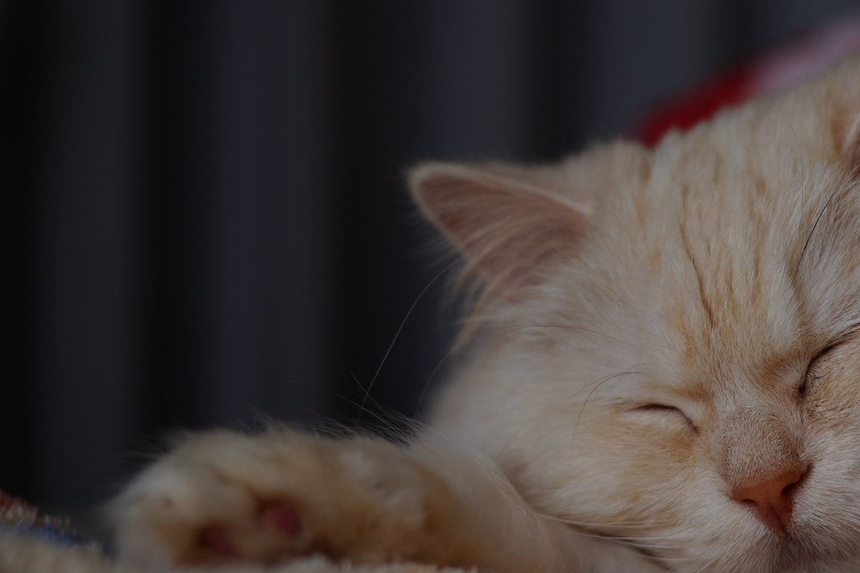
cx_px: 762
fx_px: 836
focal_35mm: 35
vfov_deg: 37.5
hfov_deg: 49.0
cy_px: 379
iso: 100
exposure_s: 1/60
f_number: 2
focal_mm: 15
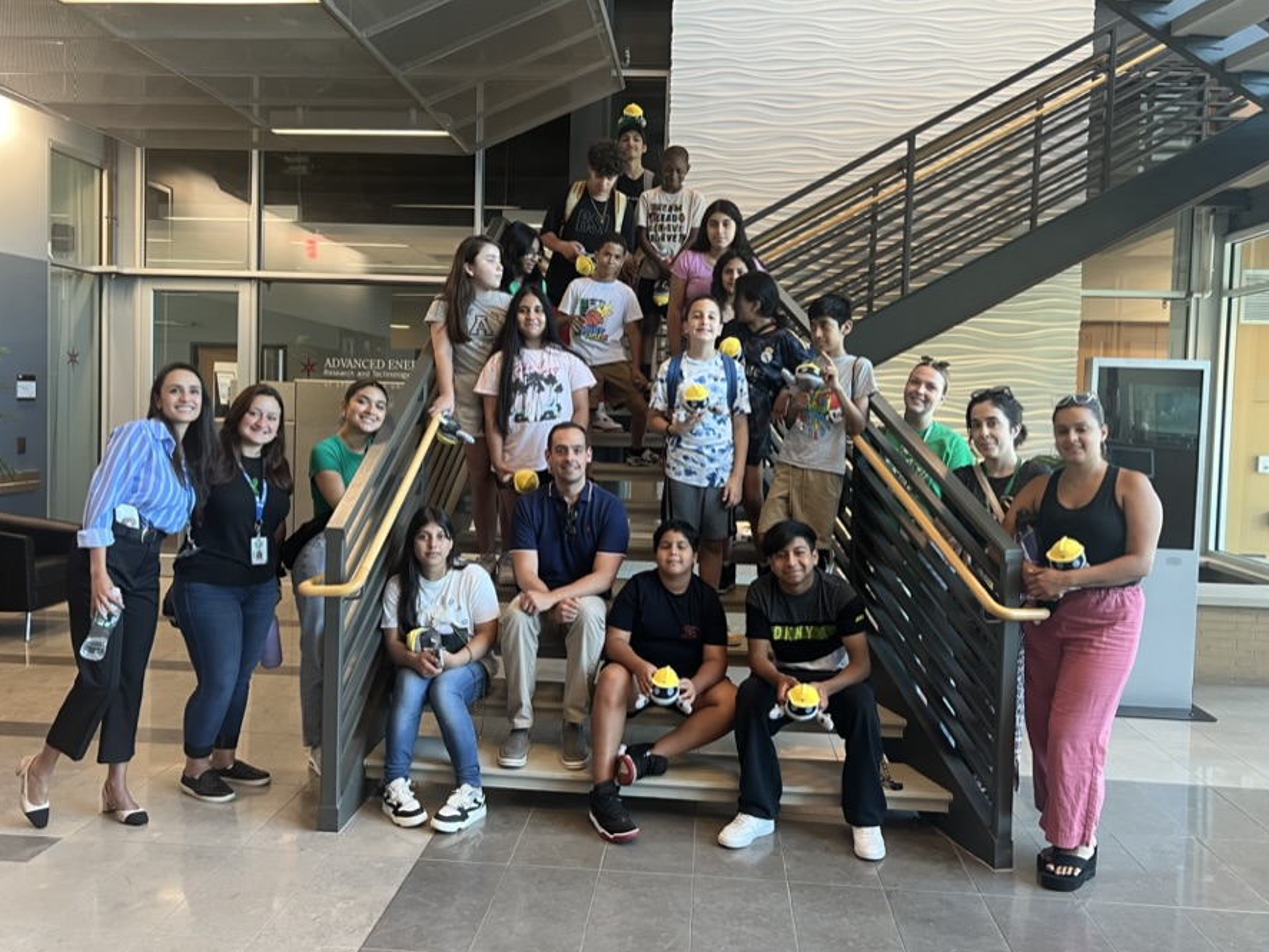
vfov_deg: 46.8
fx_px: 1100
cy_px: 457
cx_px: 621
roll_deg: -1.5
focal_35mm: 30
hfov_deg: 59.9
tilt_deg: -2.2
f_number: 1.5
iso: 200
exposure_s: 1/60
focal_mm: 5.7
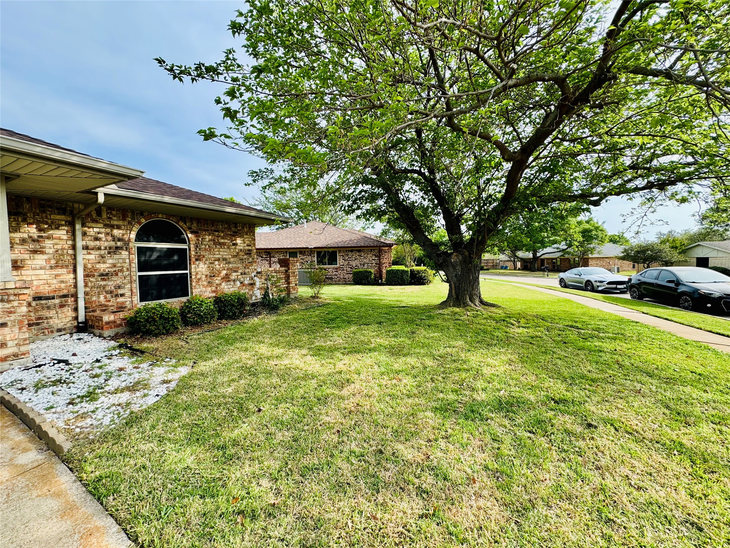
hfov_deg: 102.1
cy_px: 274
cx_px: 365
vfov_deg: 85.7
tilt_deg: -2.8
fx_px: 295
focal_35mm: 14
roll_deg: +0.9
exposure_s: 1/561
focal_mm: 2.22
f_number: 2.2
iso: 40
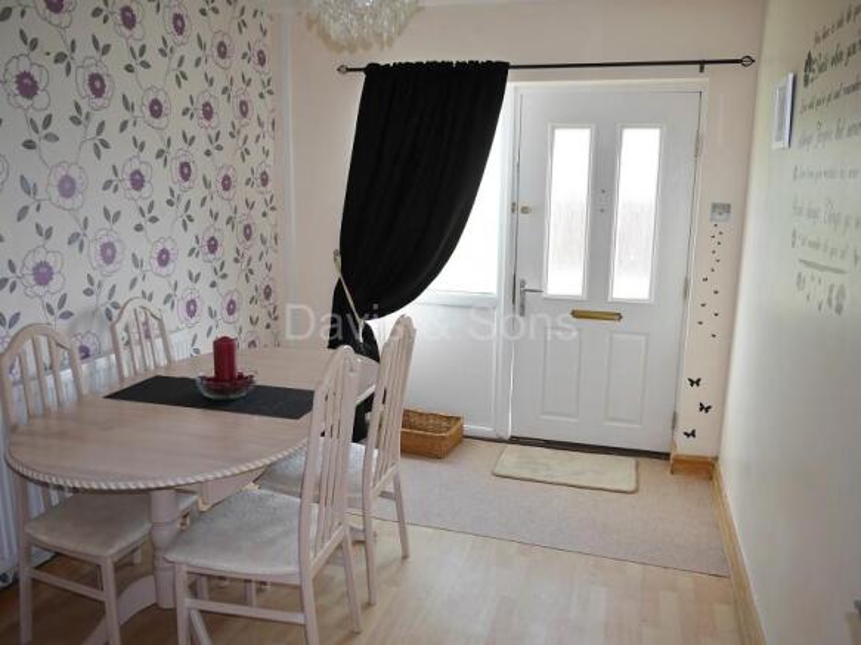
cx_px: 430
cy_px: 322
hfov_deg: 63.5
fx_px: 696
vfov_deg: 49.7
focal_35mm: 28
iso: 200
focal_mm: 14
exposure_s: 1/125
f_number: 3.2
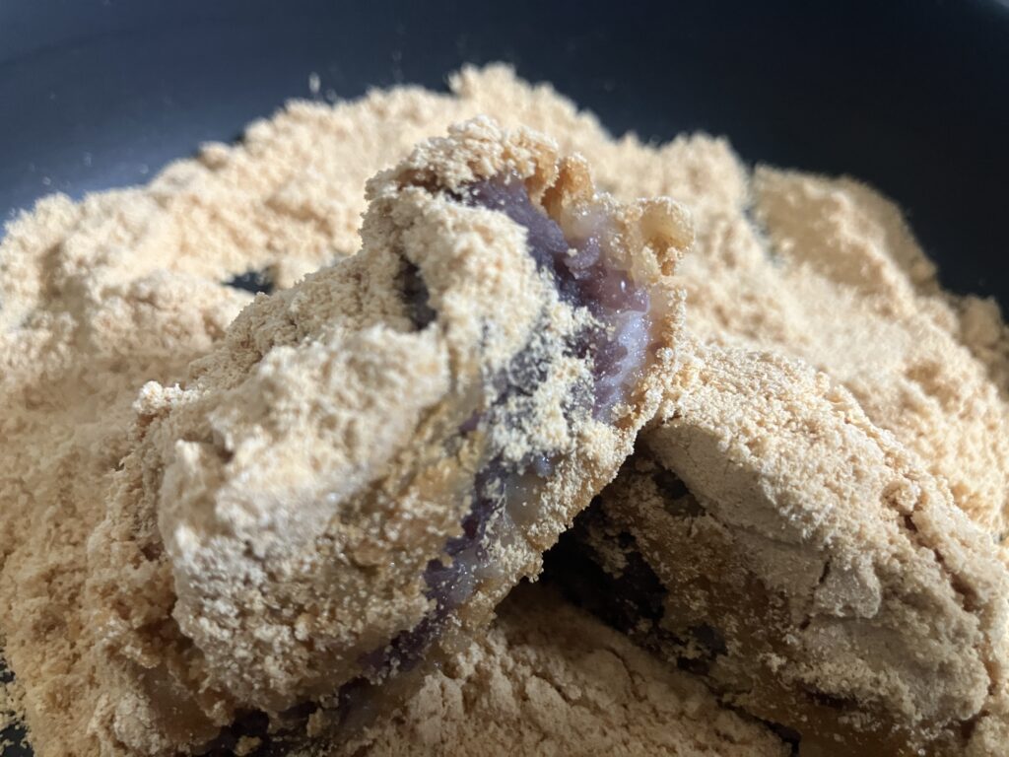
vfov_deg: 49.7
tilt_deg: -52.7
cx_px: 504
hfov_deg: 63.4
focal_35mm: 28
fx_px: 816
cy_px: 378
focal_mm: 3.99
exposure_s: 1/50
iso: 320
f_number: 1.8
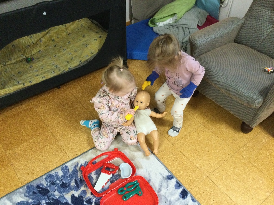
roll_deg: -2.7
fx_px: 245
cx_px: 137
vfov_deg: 45.4
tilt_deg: -44.4
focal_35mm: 31
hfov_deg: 58.4
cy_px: 102
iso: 250
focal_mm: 3.3
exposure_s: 1/33
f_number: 2.4
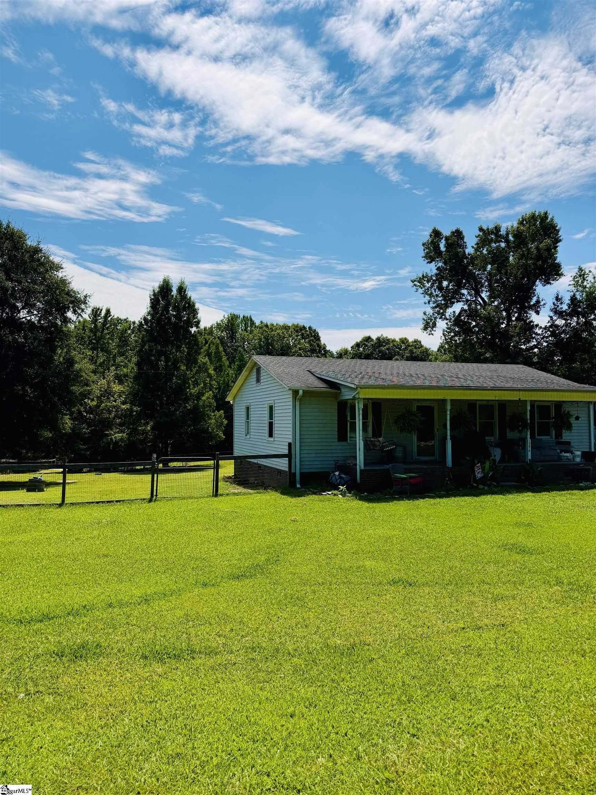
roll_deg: +0.5
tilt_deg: +3.2
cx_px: 298
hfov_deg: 56.8
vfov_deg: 71.6
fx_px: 551
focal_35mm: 24
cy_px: 398
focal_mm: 6.76
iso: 80
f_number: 1.78
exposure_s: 1/8130
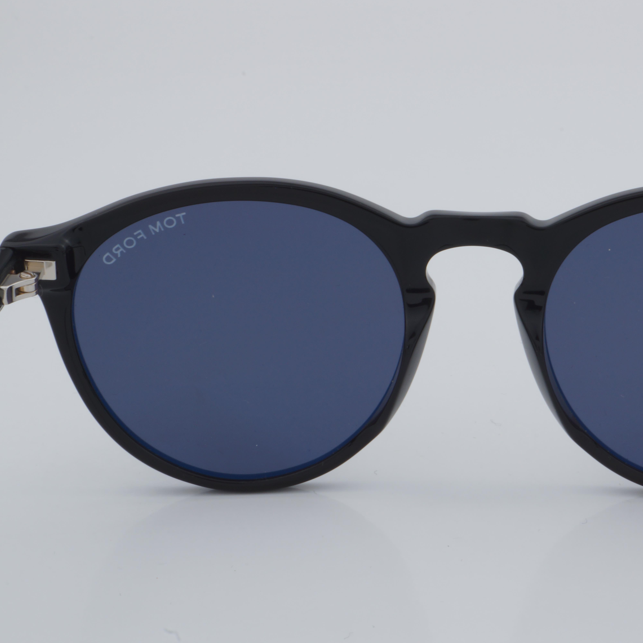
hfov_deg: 18.0
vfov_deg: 18.1
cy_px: 321
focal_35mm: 96
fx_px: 2017
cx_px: 478
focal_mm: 50
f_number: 32
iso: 100
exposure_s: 1/4
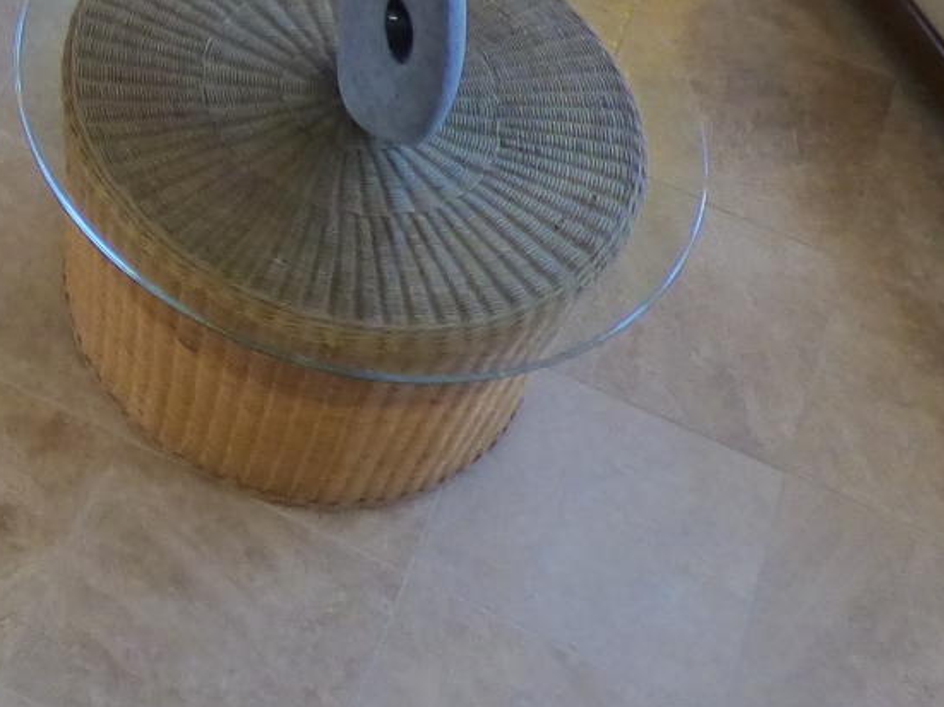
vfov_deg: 14.6
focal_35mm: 93
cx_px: -188
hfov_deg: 19.8
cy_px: -399
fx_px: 2536
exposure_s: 1/50
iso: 400
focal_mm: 3.58
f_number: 2.8
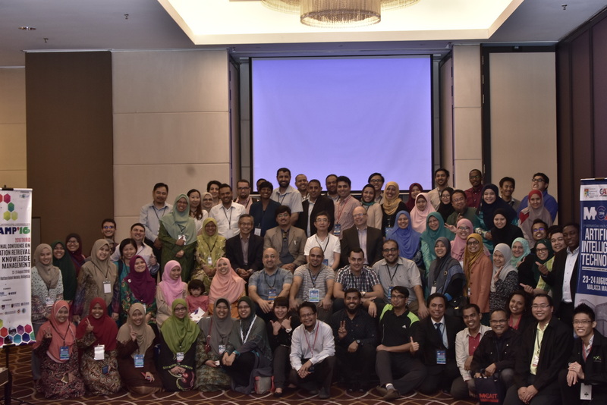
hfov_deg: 37.8
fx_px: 885
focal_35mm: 52
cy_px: 202
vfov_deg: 25.8
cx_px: 304
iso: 1000
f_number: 6.3
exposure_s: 1/50
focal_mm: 35
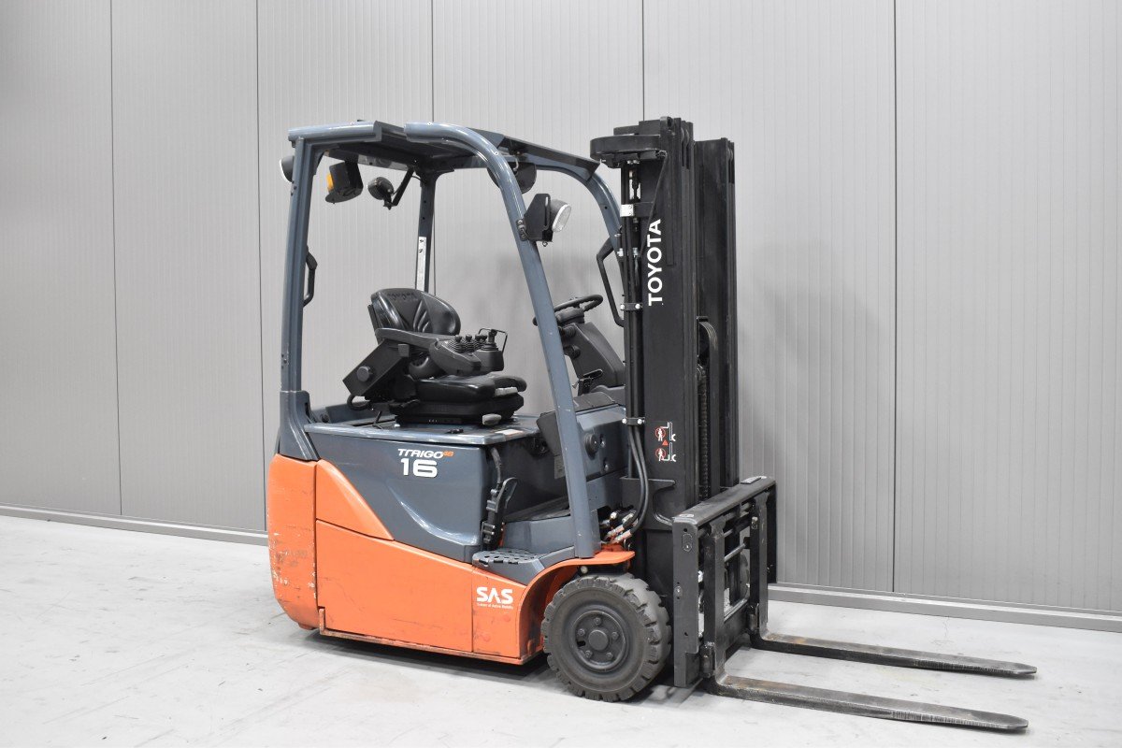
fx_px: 1075
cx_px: 561
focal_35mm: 34
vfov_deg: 38.4
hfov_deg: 55.1
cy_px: 374
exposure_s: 1/25
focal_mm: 23
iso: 1600
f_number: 5
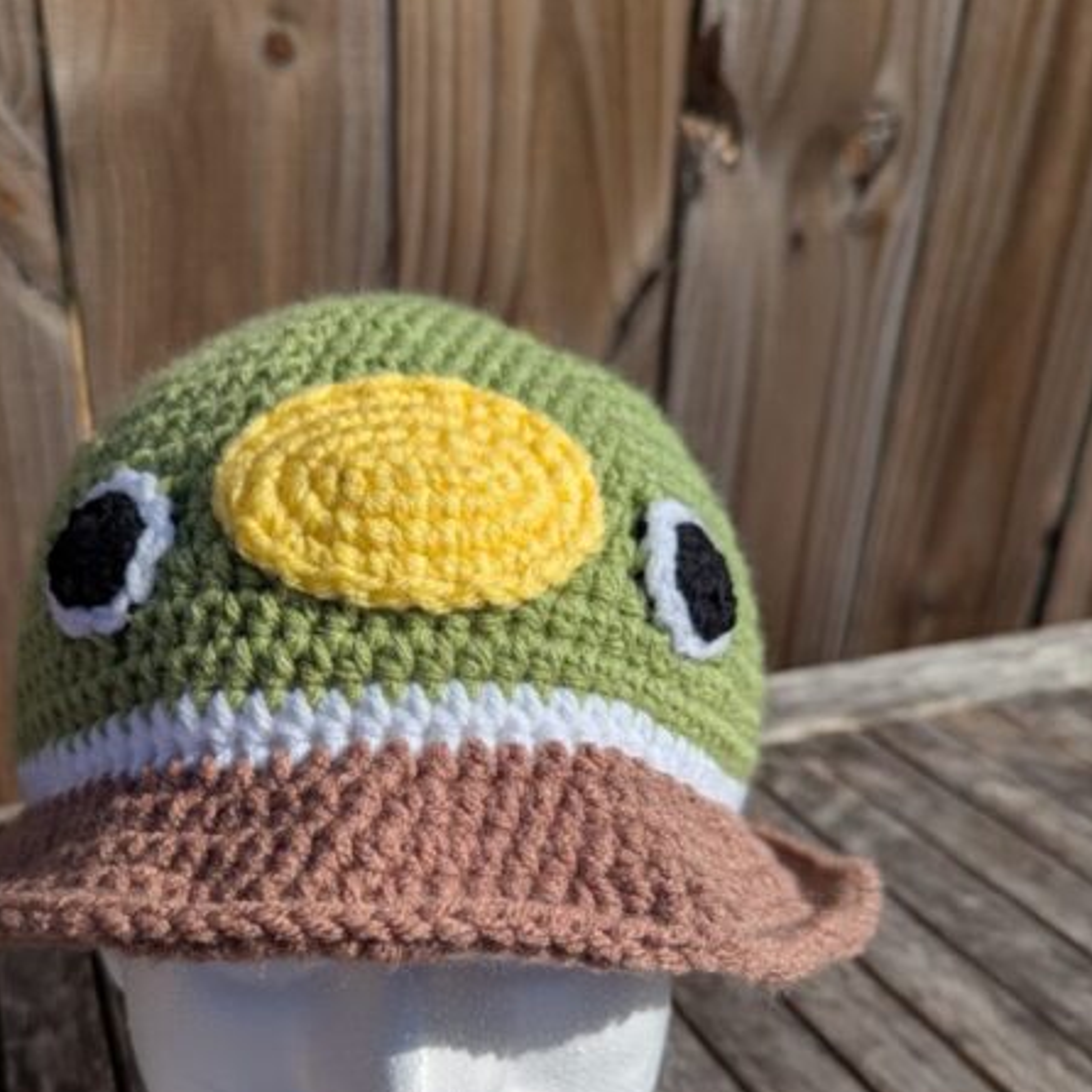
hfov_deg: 43.6
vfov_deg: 43.2
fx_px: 1356
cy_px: 733
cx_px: 438
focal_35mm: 38
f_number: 1.85
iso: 46
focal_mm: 6.81
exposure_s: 1/4525
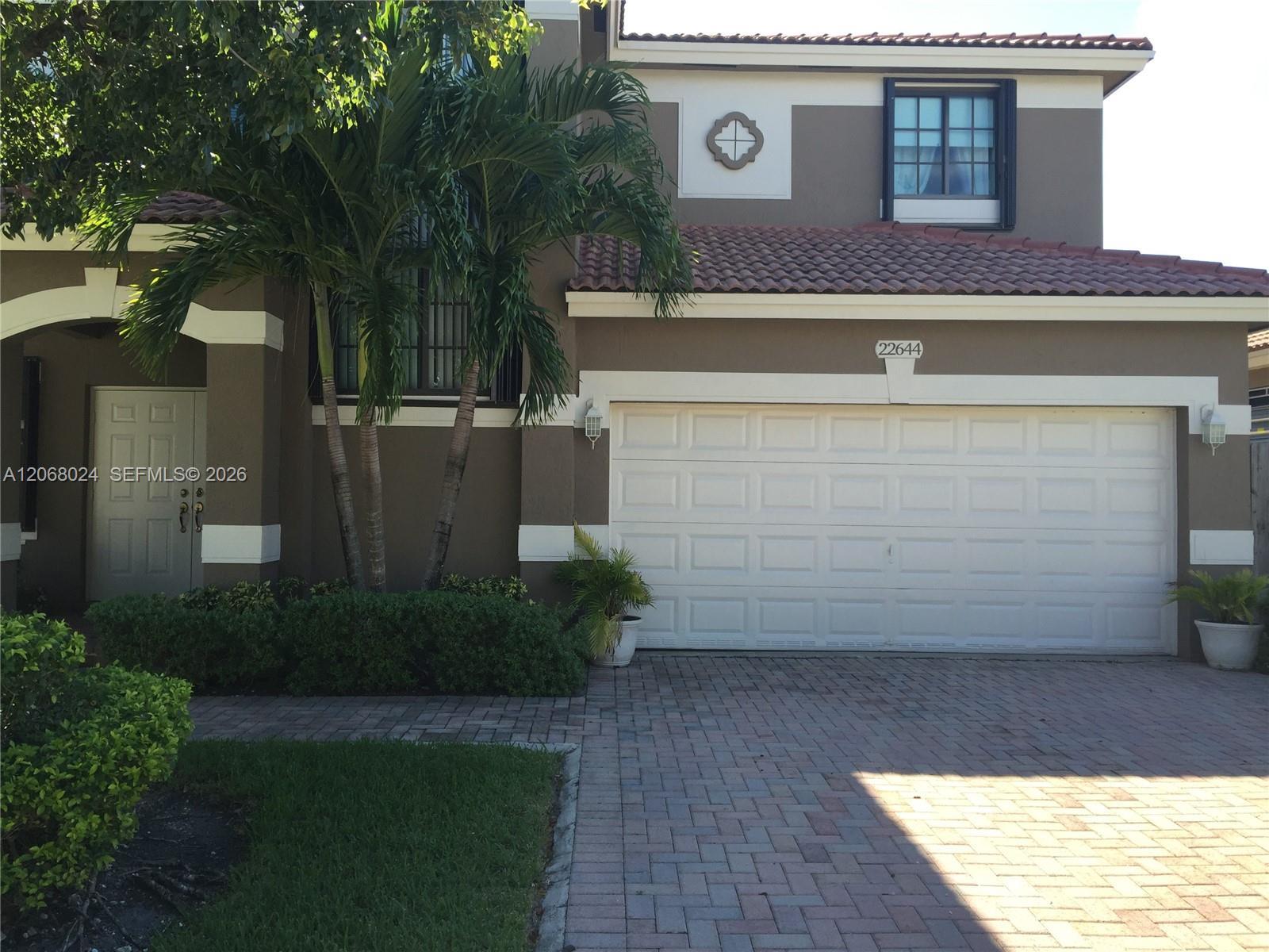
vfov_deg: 48.2
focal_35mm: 29
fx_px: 1063
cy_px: 476
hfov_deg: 61.7
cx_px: 634
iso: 32
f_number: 2.2
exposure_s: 1/449
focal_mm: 4.15
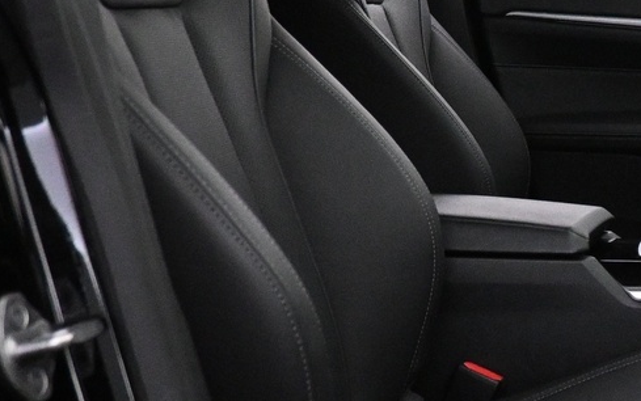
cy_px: 197
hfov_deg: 22.5
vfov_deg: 16.1
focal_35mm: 81
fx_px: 1416
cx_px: 860
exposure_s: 1/100
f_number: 3.5
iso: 4000
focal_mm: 16
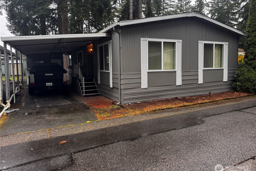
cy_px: 79
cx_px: 128
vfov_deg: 51.2
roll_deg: +0.9
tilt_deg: -5.2
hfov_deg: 71.5
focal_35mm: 25
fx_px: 178
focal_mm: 6.76
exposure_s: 1/121
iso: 80
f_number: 1.78
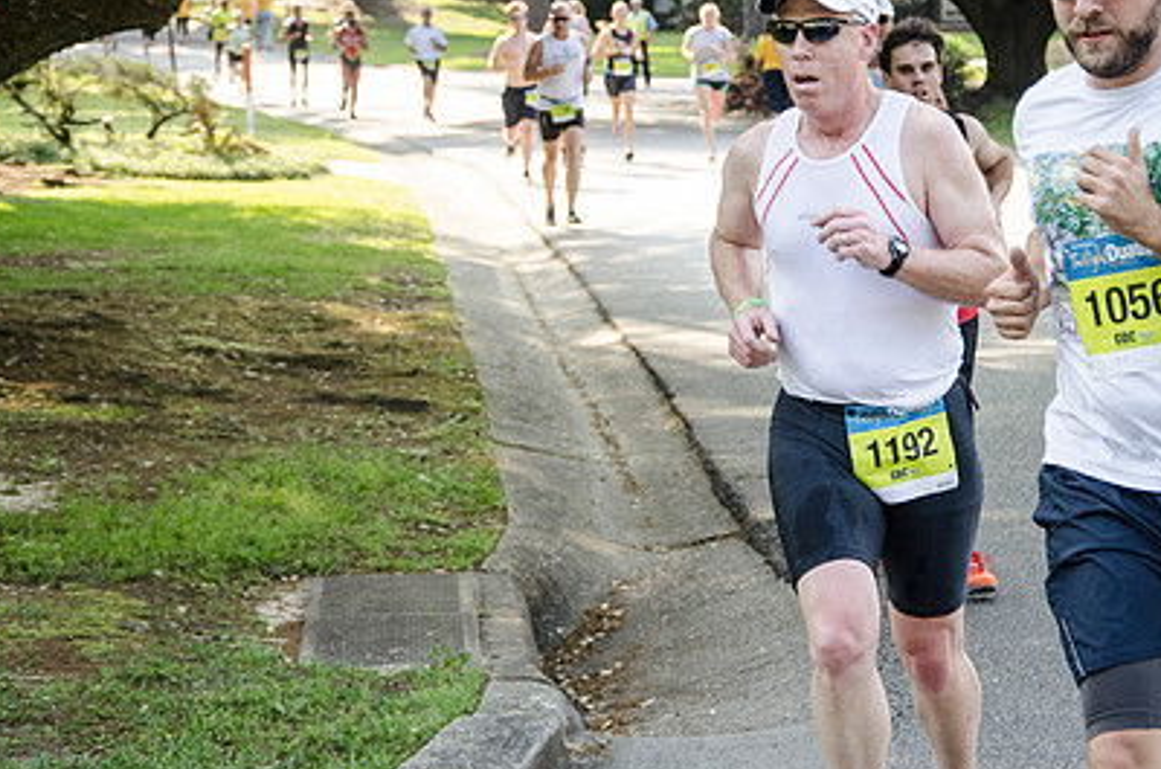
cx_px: 804
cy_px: 273
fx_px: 3637
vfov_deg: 12.1
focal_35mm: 113
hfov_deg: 18.1
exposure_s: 1/640
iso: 800
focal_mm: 52
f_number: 5
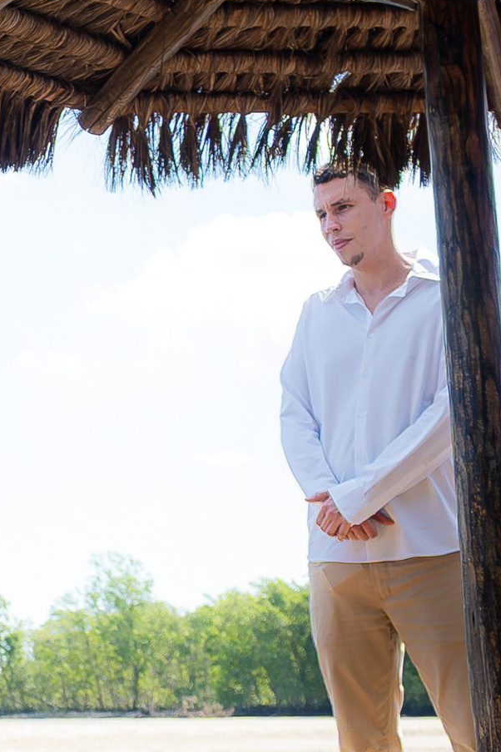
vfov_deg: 20.0
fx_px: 2131
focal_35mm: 102
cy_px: 320
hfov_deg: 12.4
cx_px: -379
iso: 160
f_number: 3.5
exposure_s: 1/1000
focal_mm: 16
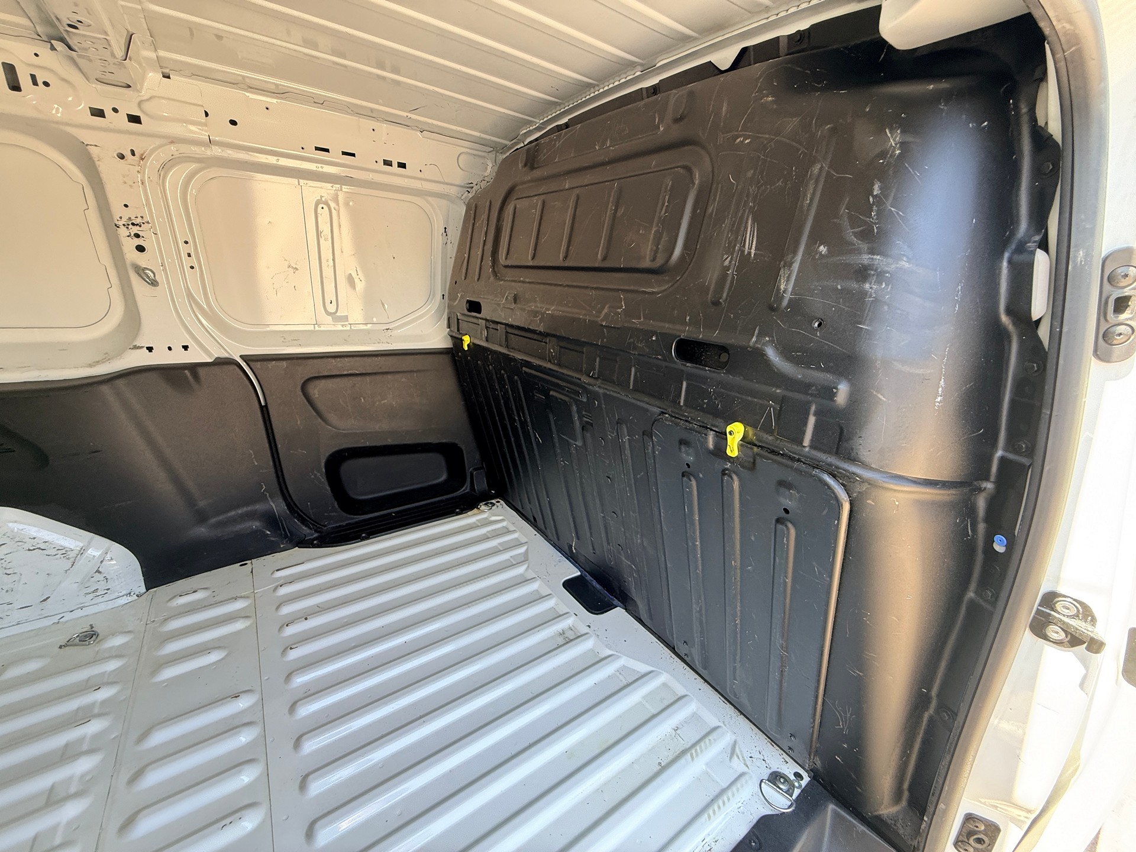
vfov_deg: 85.7
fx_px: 459
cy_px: 426
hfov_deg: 102.1
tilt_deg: -18.8
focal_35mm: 14
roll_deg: -0.9
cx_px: 568
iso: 125
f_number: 2.2
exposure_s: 1/99
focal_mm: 2.22
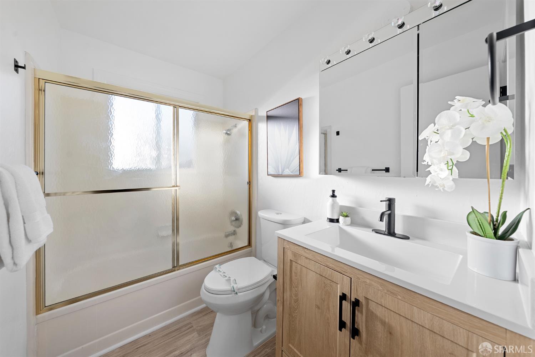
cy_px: 178
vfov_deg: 90.0
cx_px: 268
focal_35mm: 12
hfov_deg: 112.6
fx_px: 178
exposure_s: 1/20
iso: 160
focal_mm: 12
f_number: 8
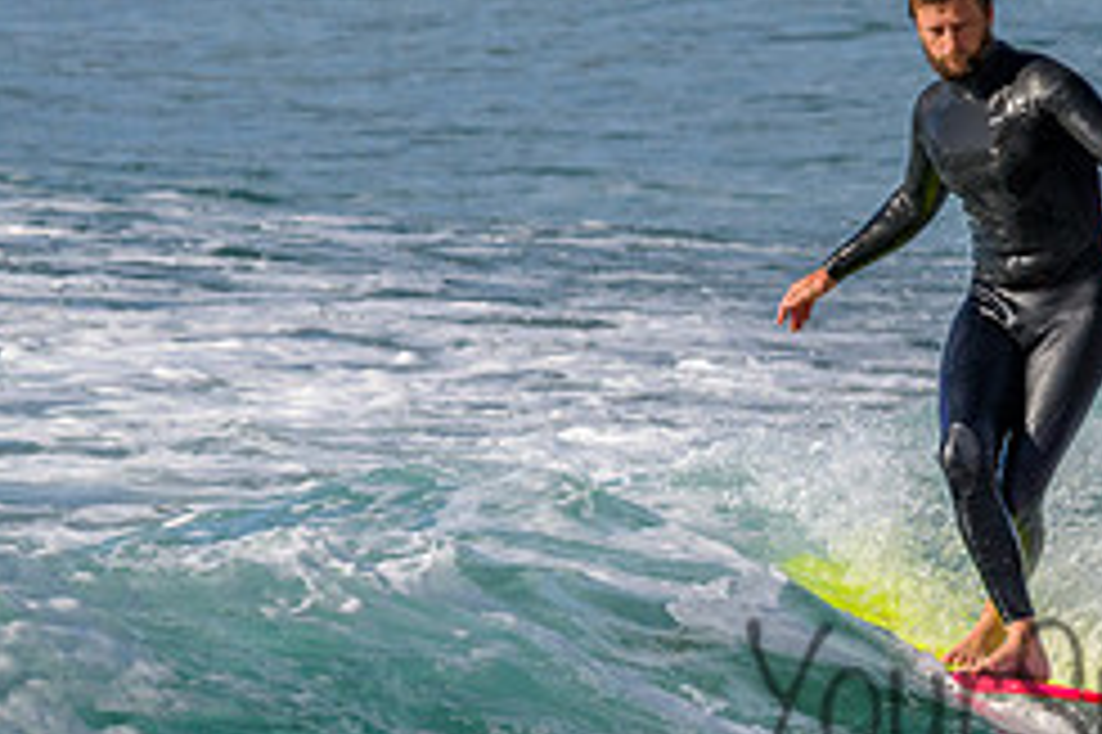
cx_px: 1210
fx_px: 33373
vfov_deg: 1.3
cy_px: 651
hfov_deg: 1.9
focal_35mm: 1091
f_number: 11
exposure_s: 1/2000
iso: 1100
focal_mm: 460
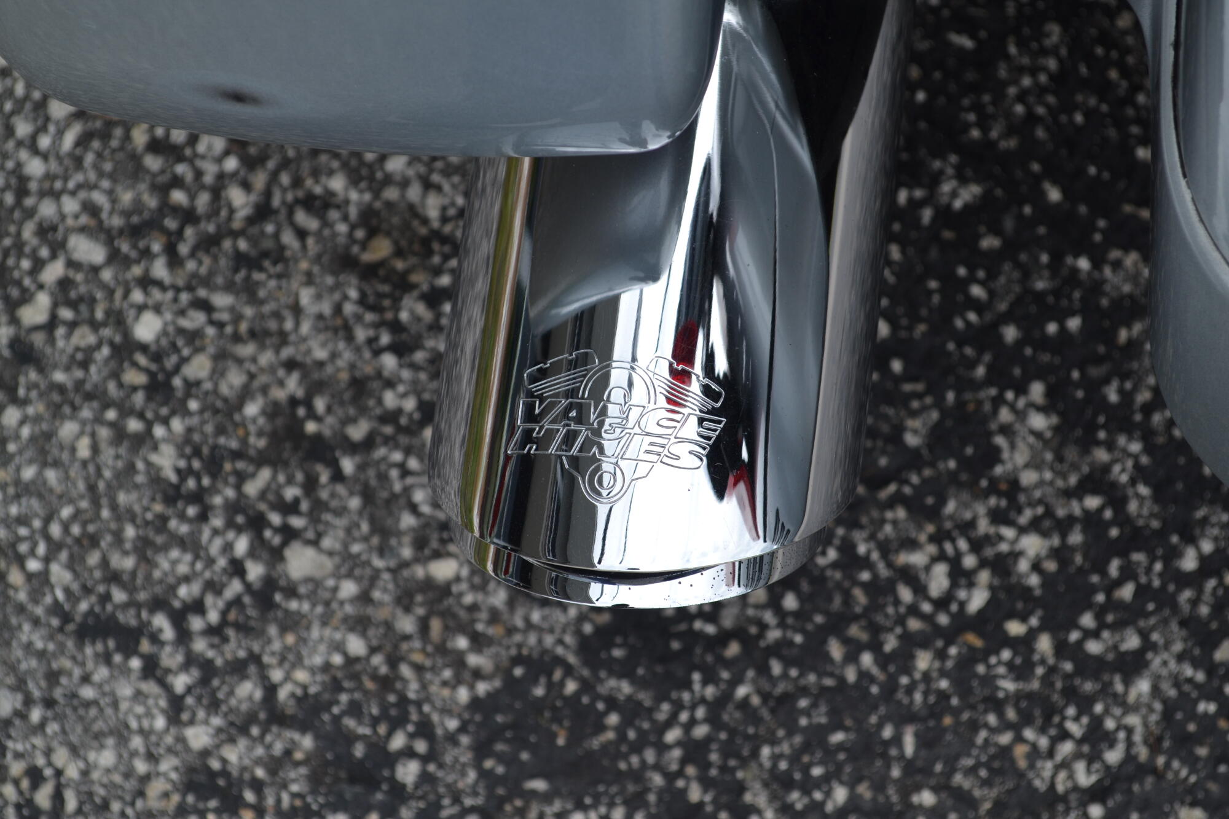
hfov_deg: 24.6
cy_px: 410
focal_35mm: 82
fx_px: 2816
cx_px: 614
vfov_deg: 16.6
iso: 100
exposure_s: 1/250
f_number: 8
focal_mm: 55
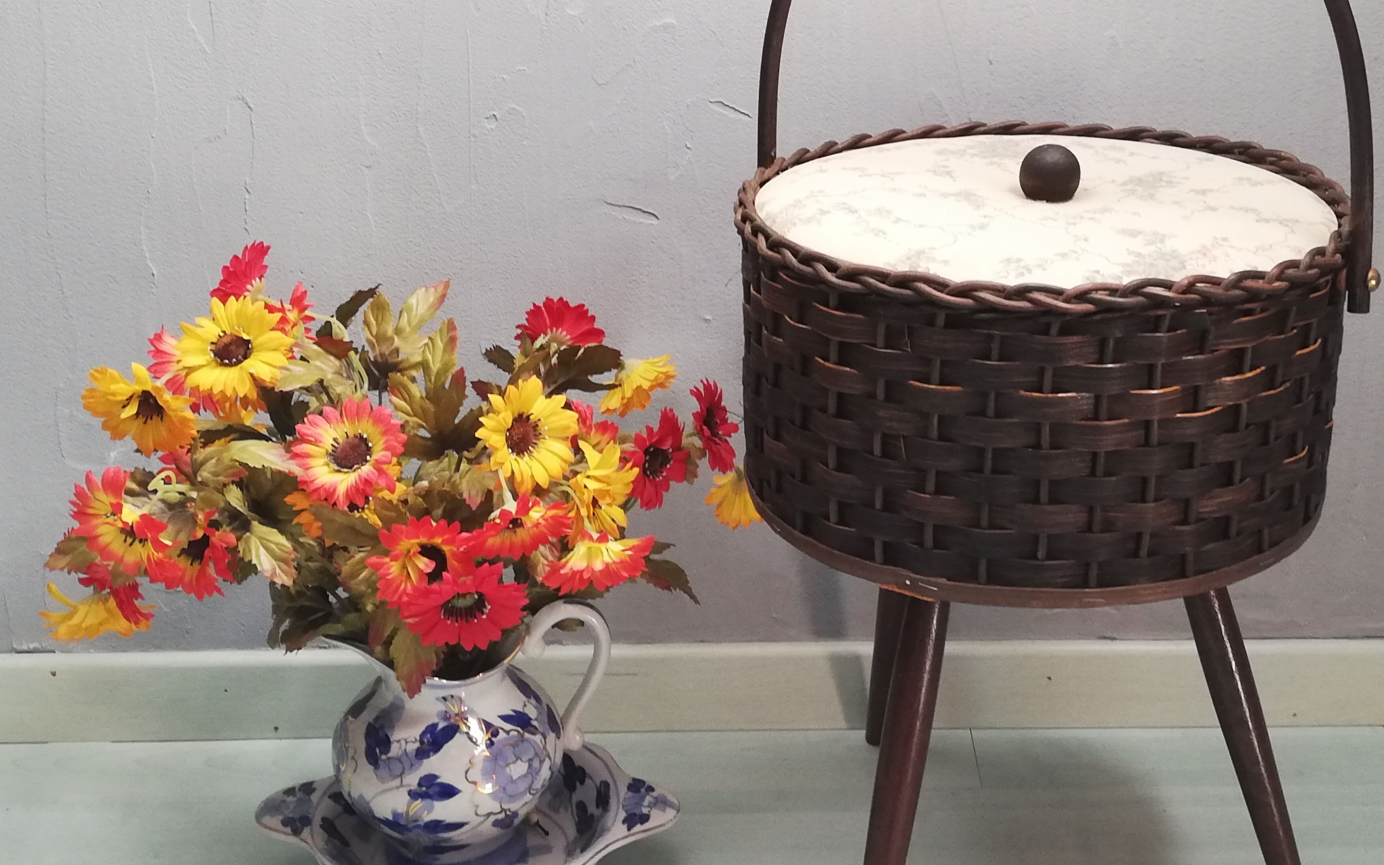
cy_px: 388
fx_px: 1999
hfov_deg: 38.1
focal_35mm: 53
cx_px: 790
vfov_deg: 24.4
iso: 125
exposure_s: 1/40
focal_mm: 3.81
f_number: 2.2
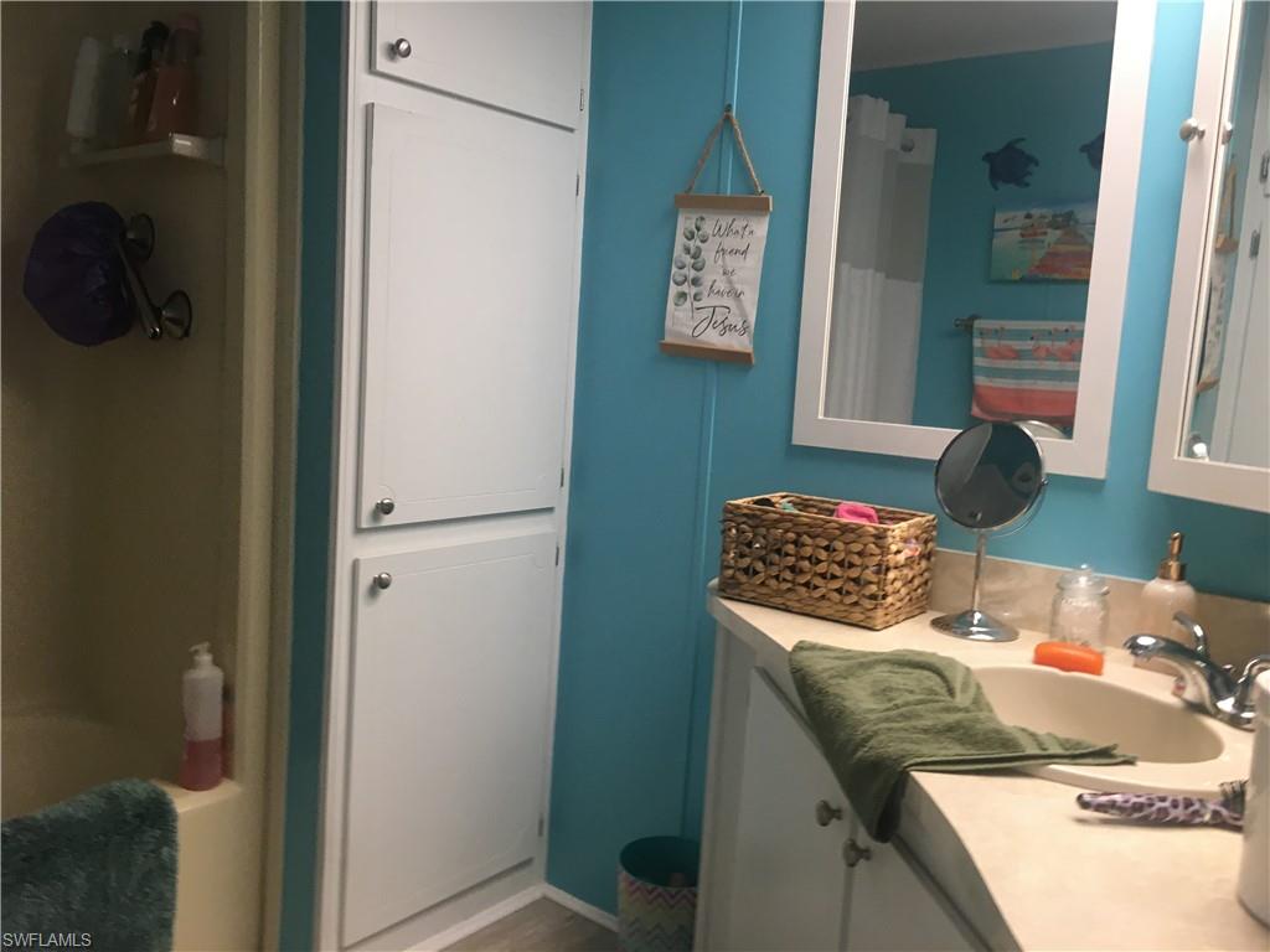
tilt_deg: -6.2
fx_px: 1064
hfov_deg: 61.7
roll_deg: -3.4
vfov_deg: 48.2
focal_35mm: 29
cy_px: 476
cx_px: 635
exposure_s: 1/30
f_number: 2.2
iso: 80
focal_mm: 4.15
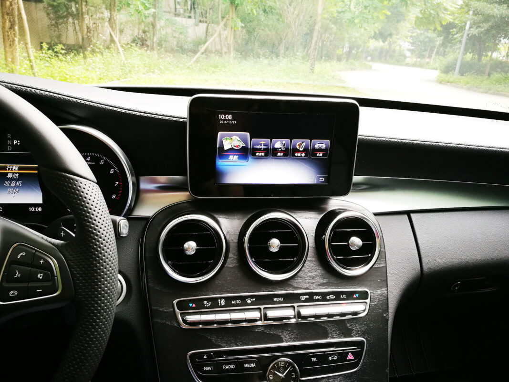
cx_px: 254
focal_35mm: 27
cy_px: 191
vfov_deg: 51.3
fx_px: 397
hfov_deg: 65.3
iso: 160
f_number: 2.2
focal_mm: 4.5
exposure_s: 1/60
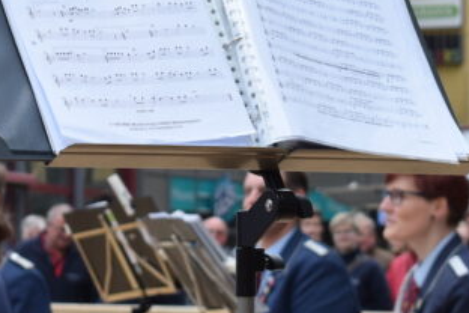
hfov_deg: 10.0
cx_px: -8
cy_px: 89
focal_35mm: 203
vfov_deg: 6.8
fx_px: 2647
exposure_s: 1/250
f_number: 8
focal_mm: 55
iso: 400
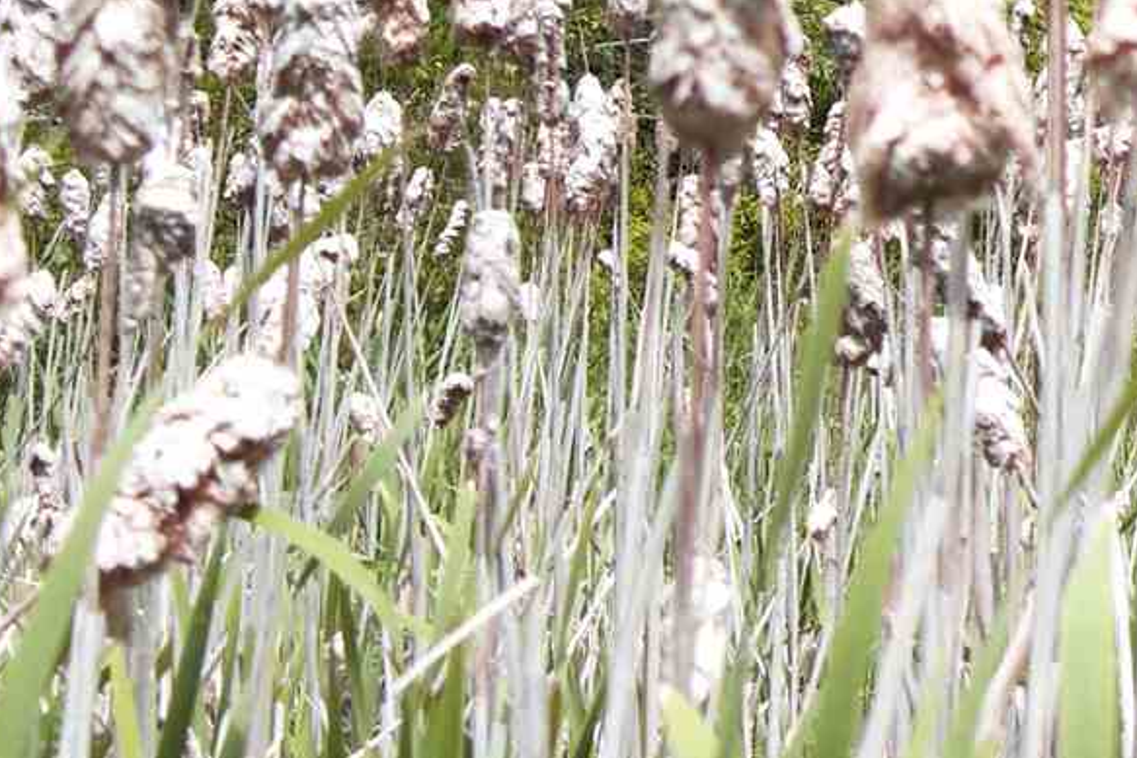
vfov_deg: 3.1
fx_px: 13730
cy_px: -787
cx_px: 2567
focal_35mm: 435
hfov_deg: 4.6
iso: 100
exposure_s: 1/250
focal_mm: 55
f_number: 8
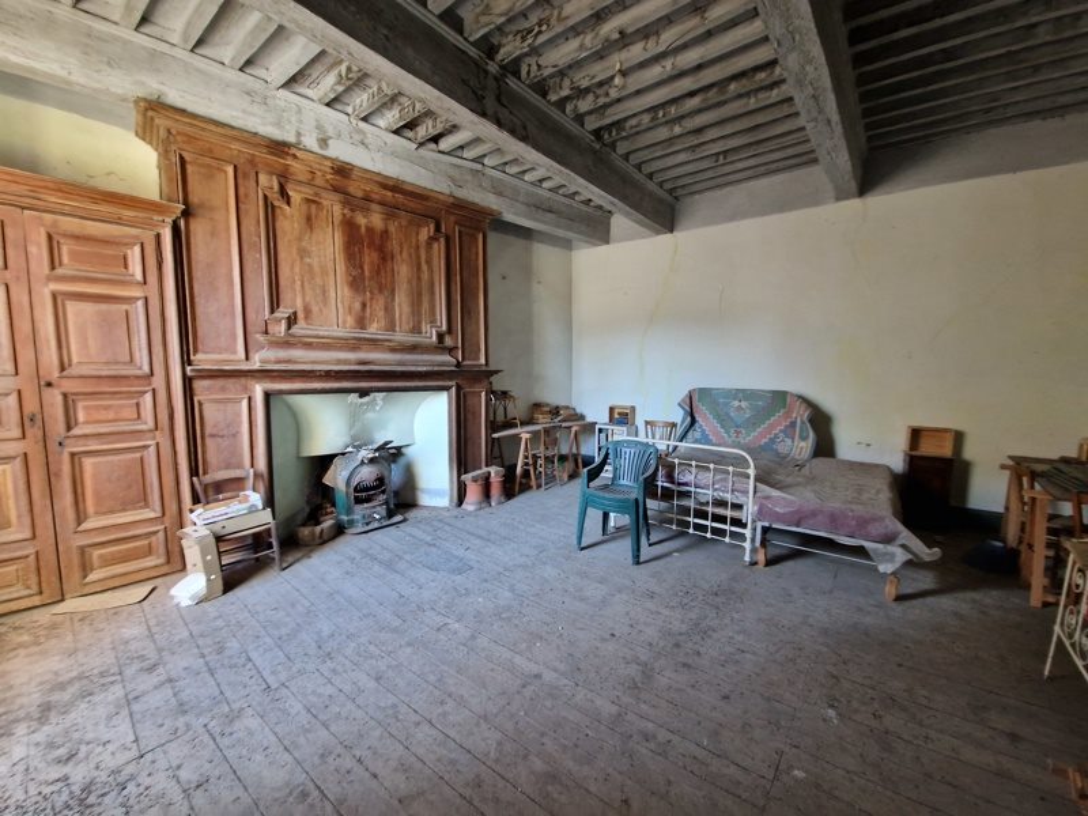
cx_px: 544
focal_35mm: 13
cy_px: 408
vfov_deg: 89.9
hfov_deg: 106.2
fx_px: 409
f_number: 2.2
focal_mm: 2.2
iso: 320
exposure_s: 1/33
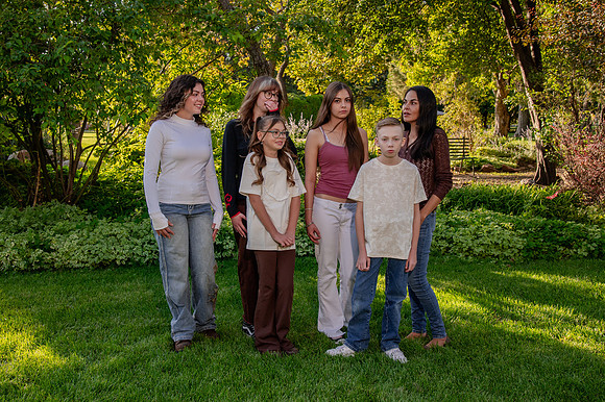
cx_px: 293
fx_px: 730
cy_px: 176
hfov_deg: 45.0
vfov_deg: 30.8
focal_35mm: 43
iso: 500
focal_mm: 38
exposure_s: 1/250
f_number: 8
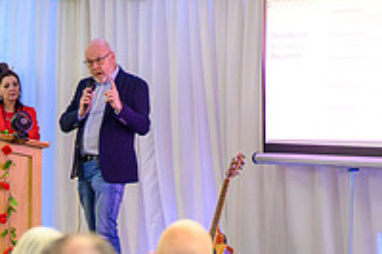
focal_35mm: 207
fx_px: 2195
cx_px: -11
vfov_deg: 6.6
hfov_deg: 9.9
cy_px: 290
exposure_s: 1/200
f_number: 2.8
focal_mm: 70
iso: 12800
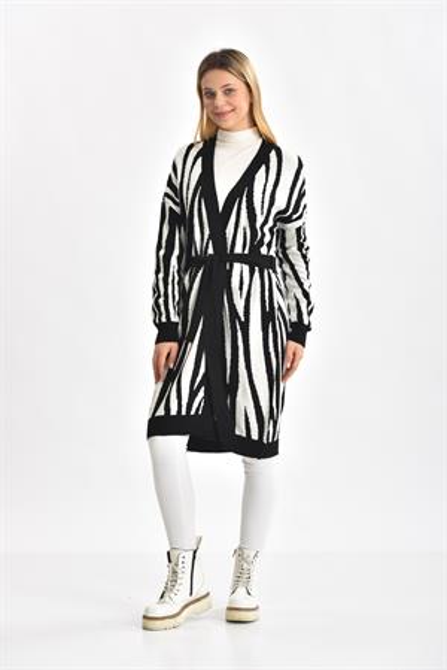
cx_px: 224
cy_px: 335
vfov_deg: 23.6
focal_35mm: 86
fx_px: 1599
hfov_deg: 15.9
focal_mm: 86
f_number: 6.3
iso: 100
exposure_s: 1/160
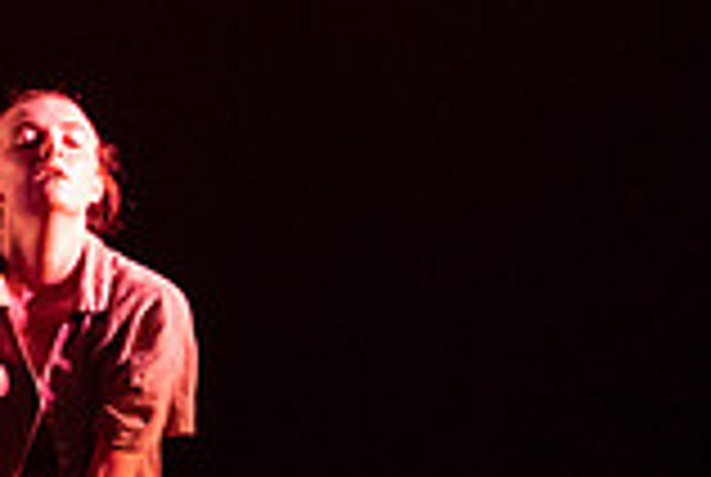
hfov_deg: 6.2
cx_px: -303
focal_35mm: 326
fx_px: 6451
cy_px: 582
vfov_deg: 4.2
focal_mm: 75
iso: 4000
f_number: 4
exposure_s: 1/400
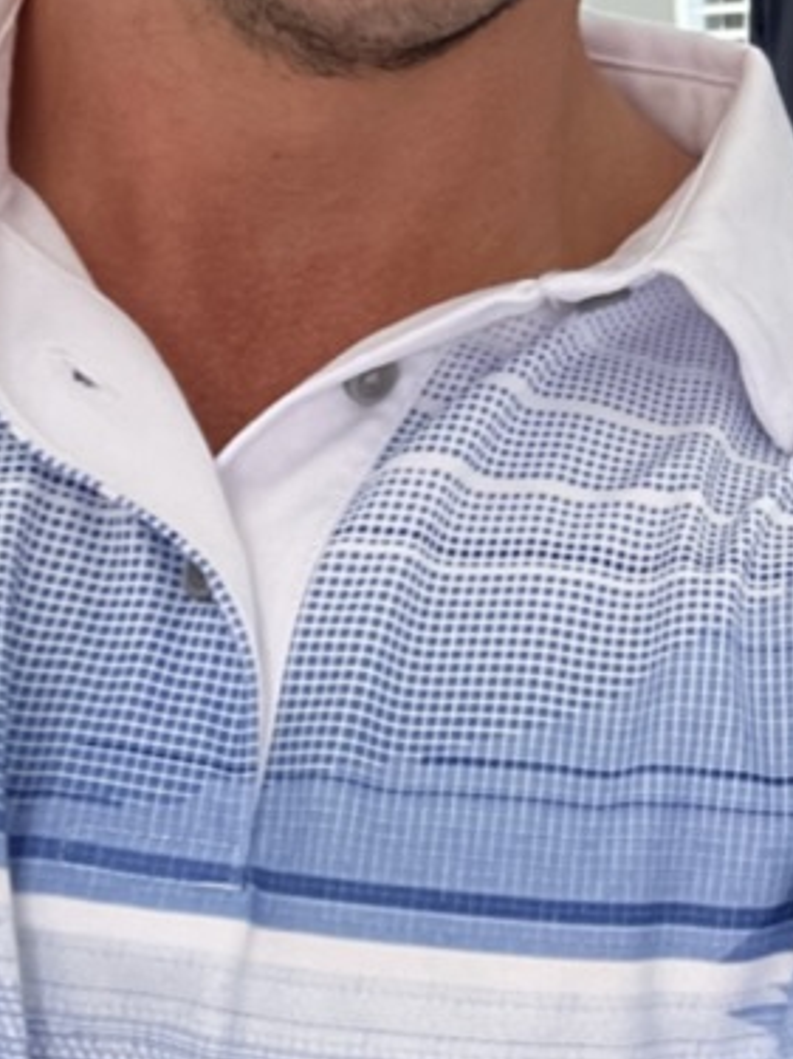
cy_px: -116
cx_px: 1057
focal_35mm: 82
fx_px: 2506
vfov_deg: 22.5
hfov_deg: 16.9
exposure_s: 1/60
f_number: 2.2
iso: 160
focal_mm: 2.71
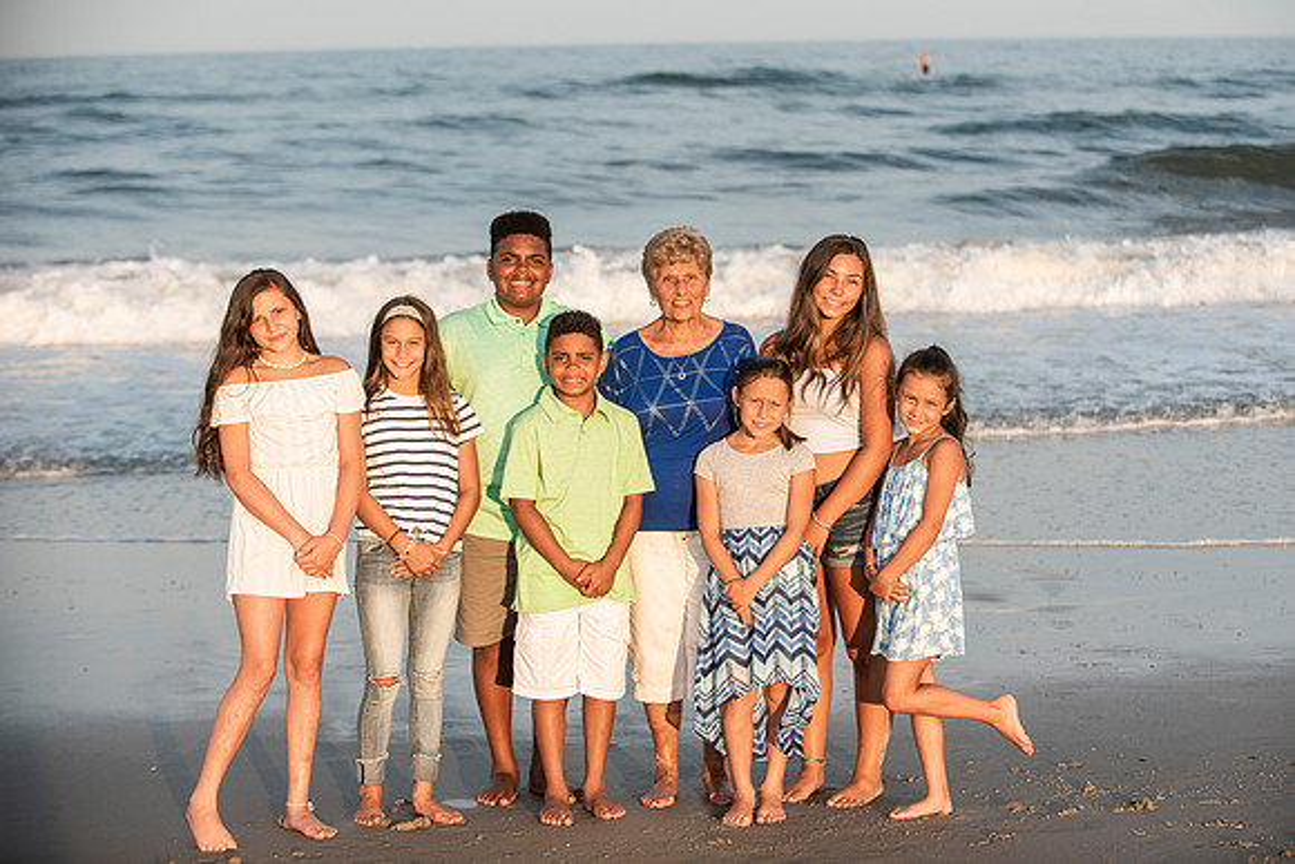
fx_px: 3157
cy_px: 402
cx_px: 693
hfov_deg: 23.2
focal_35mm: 88
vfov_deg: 15.6
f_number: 3.5
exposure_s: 1/2500
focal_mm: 82
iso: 400
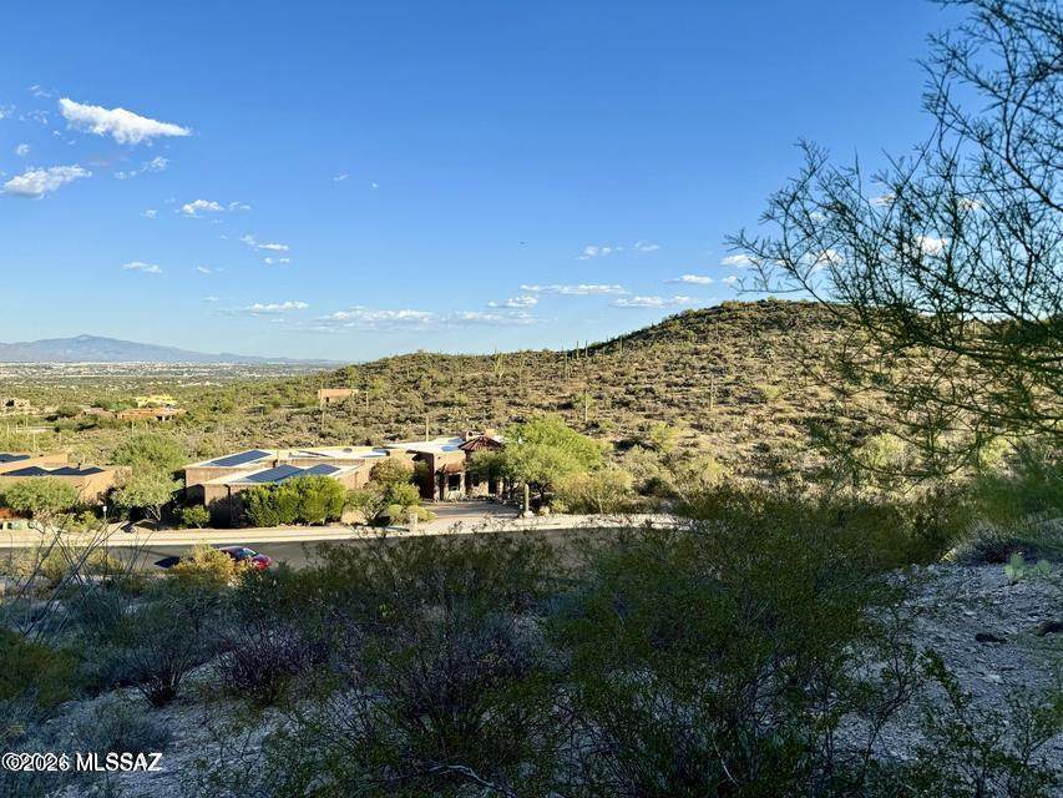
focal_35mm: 24
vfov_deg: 56.8
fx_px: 737
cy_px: 399
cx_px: 532
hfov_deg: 71.6
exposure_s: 1/2252
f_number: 1.78
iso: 80
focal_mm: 6.76
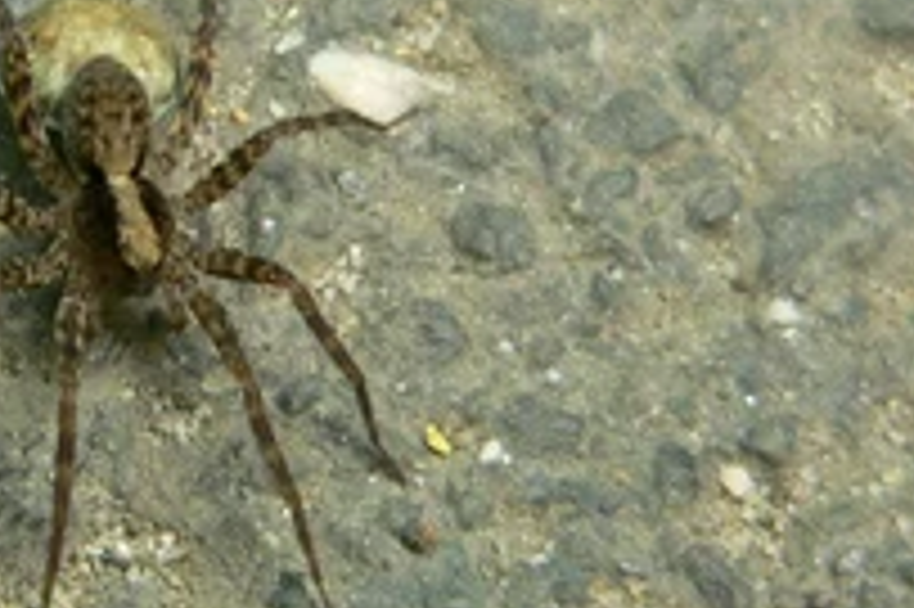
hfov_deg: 6.7
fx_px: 7737
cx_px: 5
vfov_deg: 4.5
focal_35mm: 305
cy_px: 324
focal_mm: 15.5
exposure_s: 1/80
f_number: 2.8
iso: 80
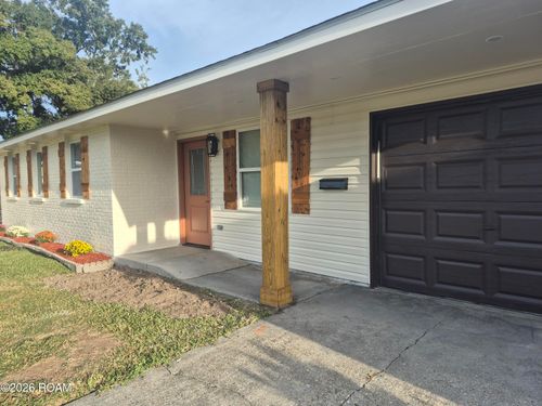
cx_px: 271
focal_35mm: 23
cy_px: 203
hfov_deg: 73.9
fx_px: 360
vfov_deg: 58.9
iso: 25
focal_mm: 5.4
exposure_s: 1/608
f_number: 1.8
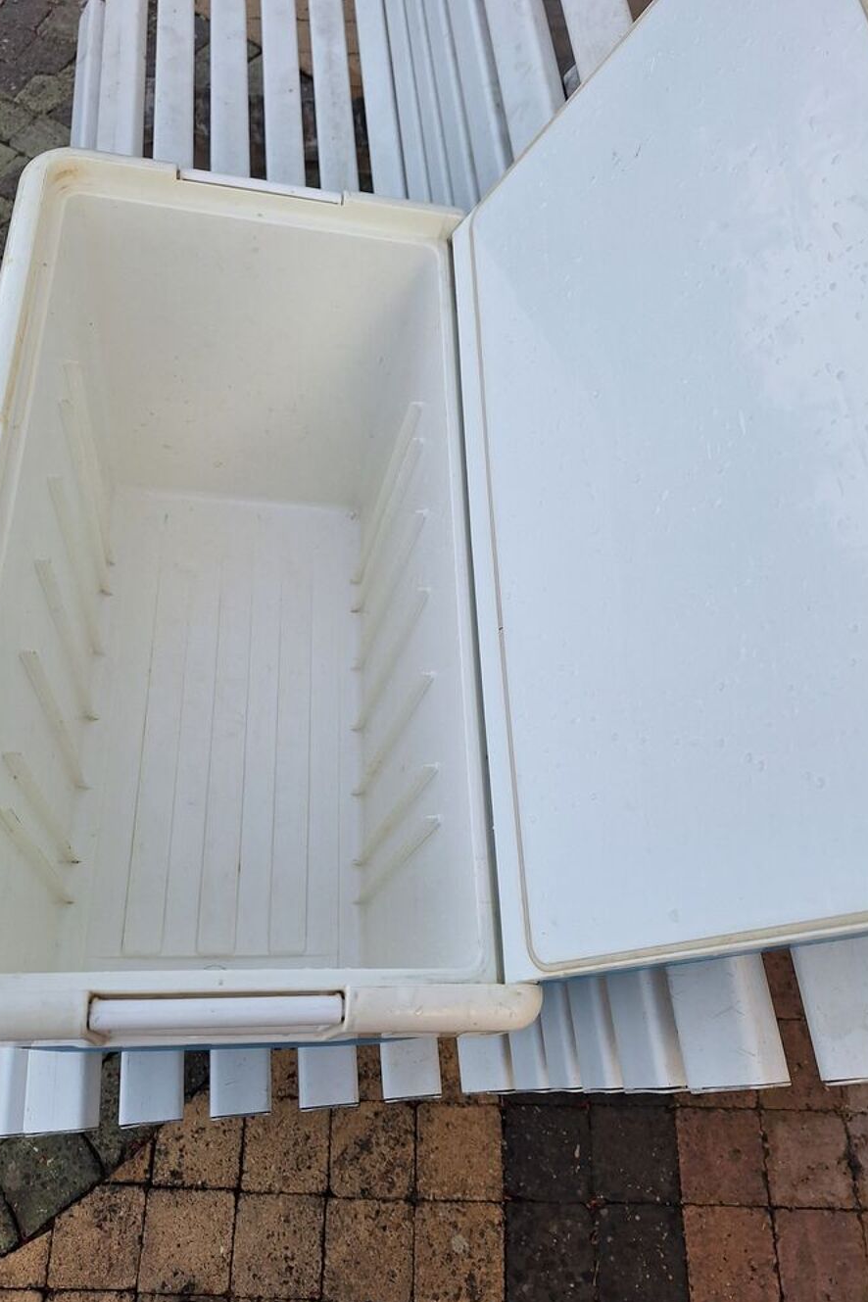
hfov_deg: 53.1
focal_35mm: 24
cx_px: 411
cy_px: 652
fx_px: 868
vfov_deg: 73.7
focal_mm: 5.54
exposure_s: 1/105
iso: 40
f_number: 1.8
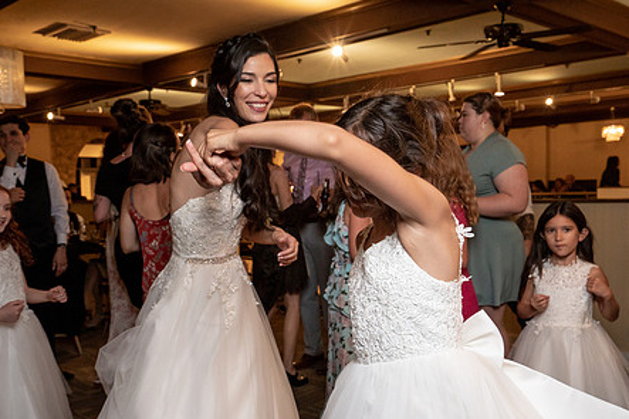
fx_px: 664
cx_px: 305
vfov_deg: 35.0
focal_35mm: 38
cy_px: 231
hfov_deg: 50.7
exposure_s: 1/200
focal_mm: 29
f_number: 5.6
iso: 2000
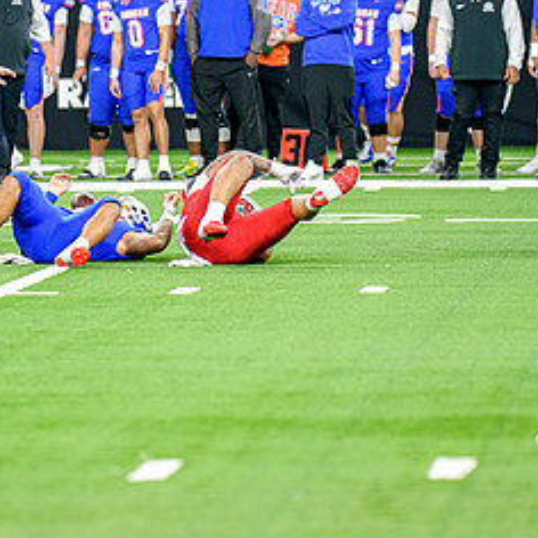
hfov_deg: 4.3
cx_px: 119
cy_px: 156
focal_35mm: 407
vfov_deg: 4.3
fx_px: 7157
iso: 1250
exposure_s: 1/400
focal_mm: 195
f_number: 2.8
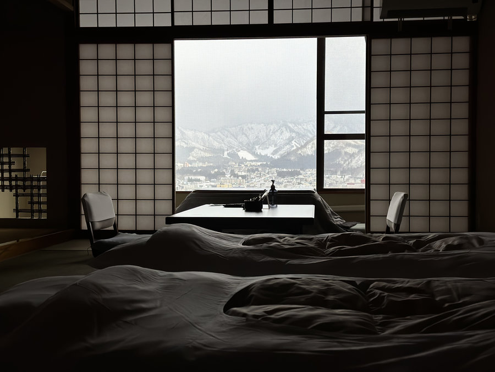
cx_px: 248
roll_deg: -0.9
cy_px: 186
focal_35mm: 48
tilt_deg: -1.2
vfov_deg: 30.3
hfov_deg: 39.7
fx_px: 686
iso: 80
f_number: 1.78
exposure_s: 1/1721
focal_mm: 6.86
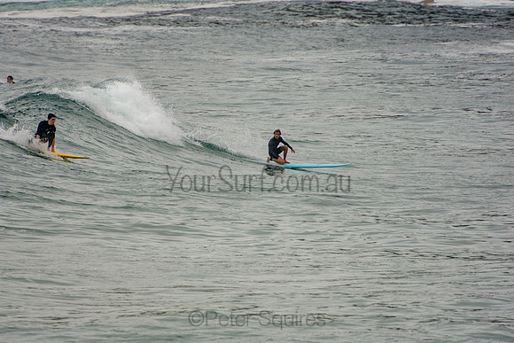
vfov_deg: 2.3
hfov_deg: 3.4
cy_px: 172
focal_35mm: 600
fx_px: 8568
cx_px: 257
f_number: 5.6
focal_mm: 400
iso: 220
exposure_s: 1/1250
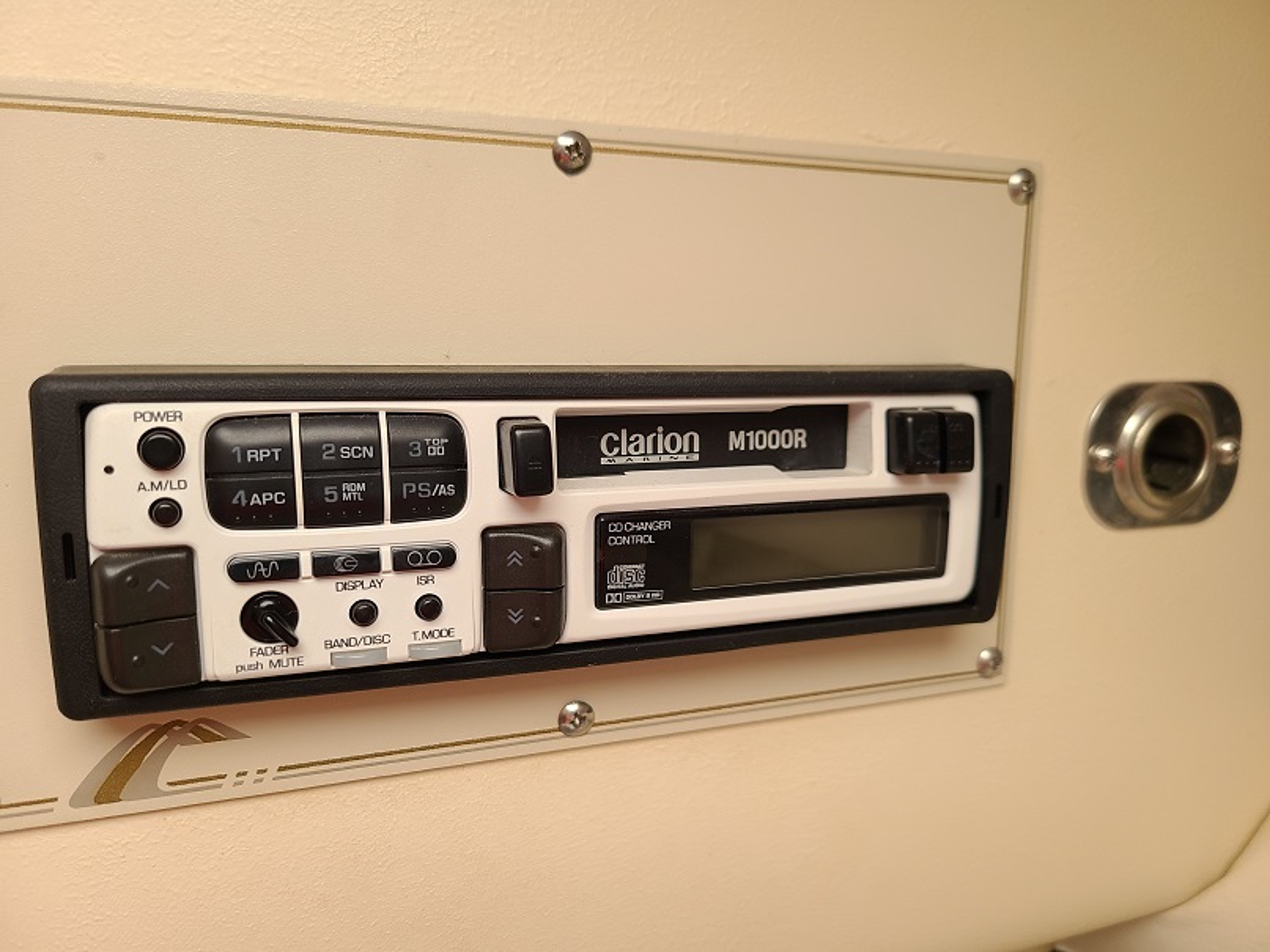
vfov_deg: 53.1
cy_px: 476
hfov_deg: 67.3
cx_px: 635
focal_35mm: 26
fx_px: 954
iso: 64
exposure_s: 1/100
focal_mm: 5.4
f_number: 1.8
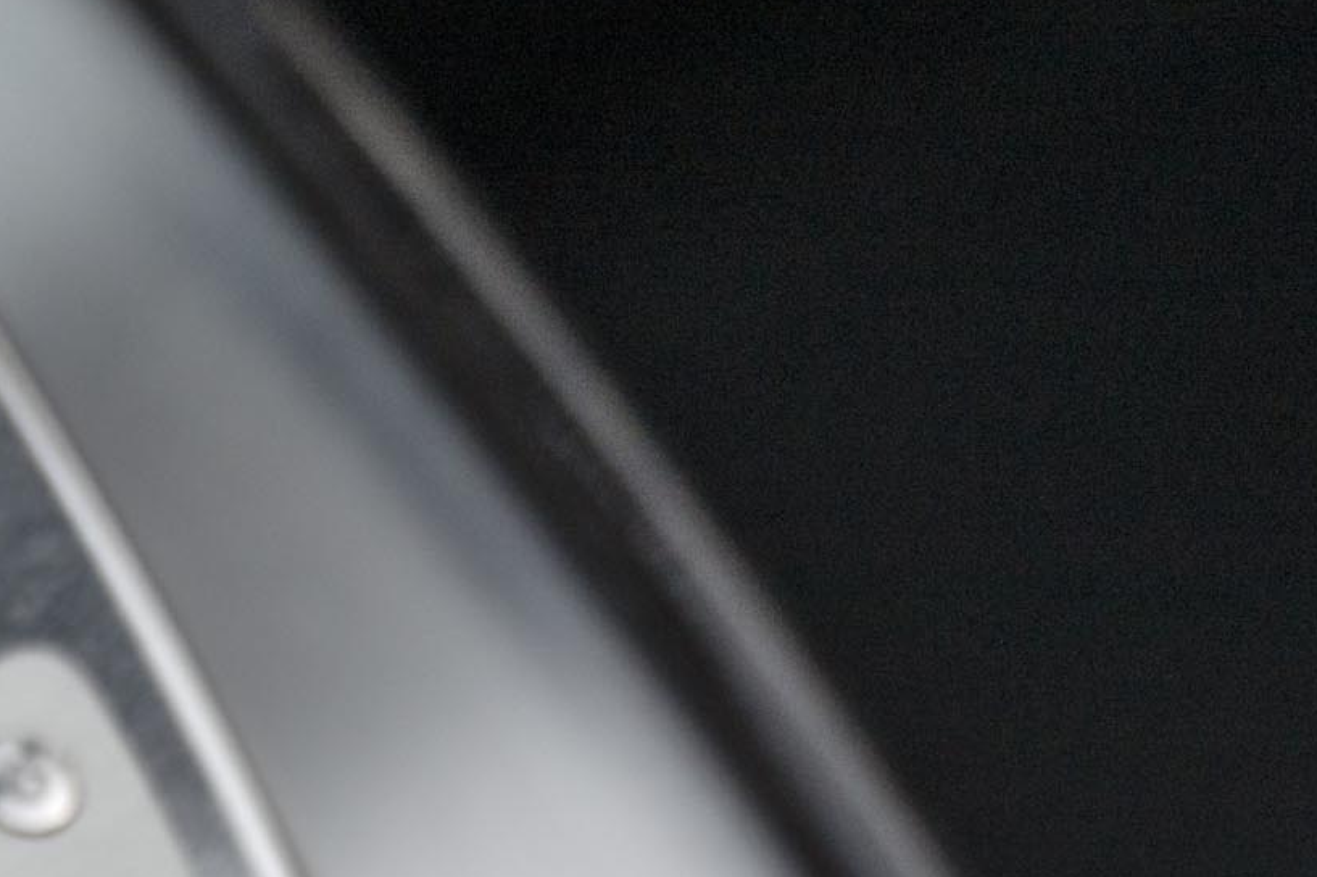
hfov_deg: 7.6
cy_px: 1864
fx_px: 9727
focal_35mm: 266
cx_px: -571
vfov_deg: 5.1
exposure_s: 1/40
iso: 200
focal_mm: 62
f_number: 4
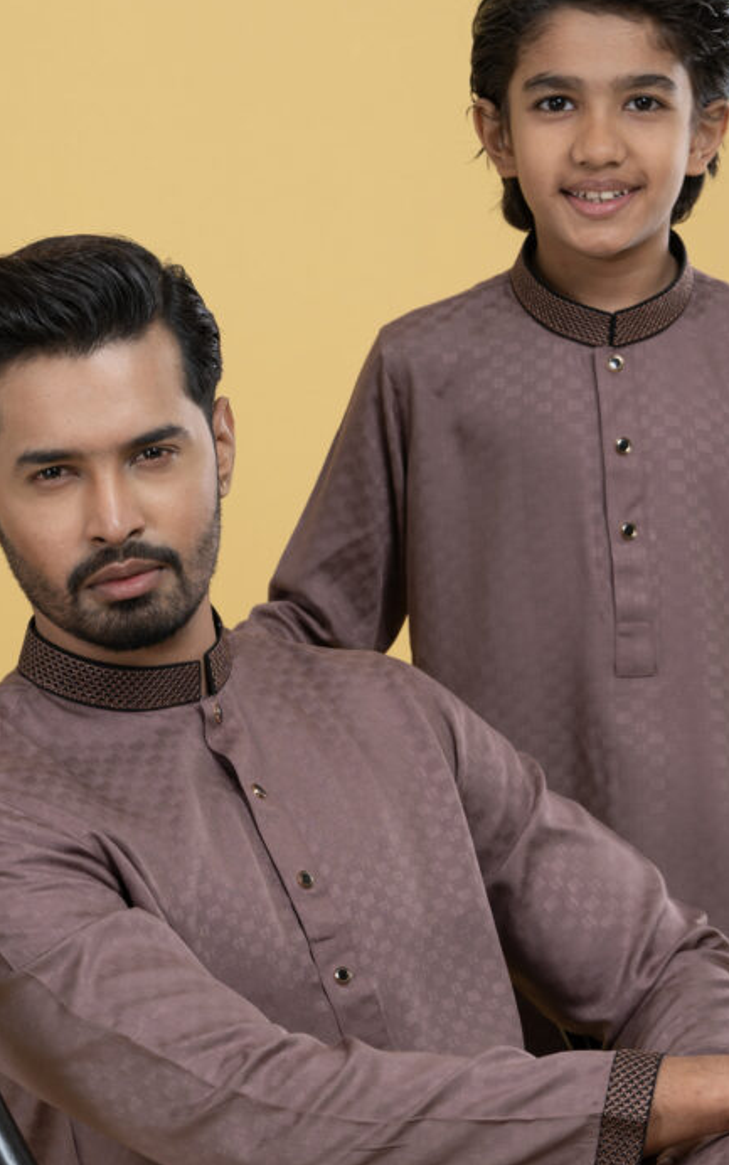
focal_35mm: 240
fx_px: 7623
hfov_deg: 5.5
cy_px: 645
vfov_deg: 8.7
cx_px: 380
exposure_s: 1/125
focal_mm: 143
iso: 160
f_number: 8
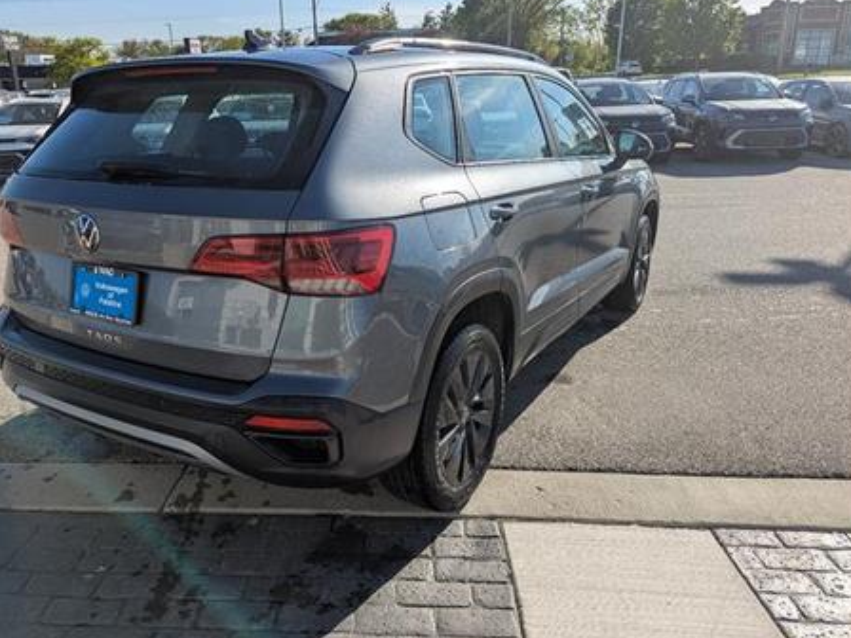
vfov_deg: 51.3
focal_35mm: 27
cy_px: 298
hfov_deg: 65.2
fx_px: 664
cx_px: 384
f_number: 1.85
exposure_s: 1/2000
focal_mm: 6.81
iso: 38
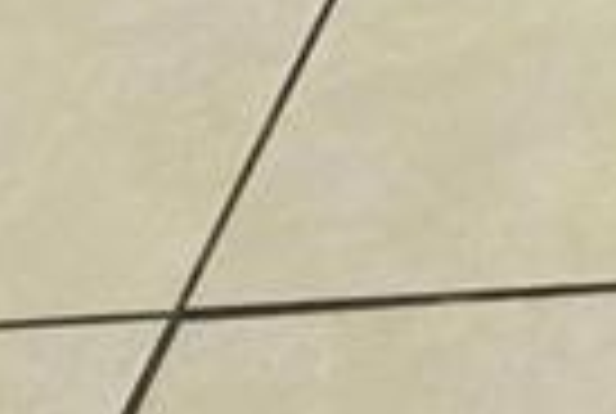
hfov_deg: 14.5
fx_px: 2023
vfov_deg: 8.0
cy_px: -1166
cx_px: 1223
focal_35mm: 118
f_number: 2.2
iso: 200
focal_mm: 2.2
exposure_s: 1/60.2
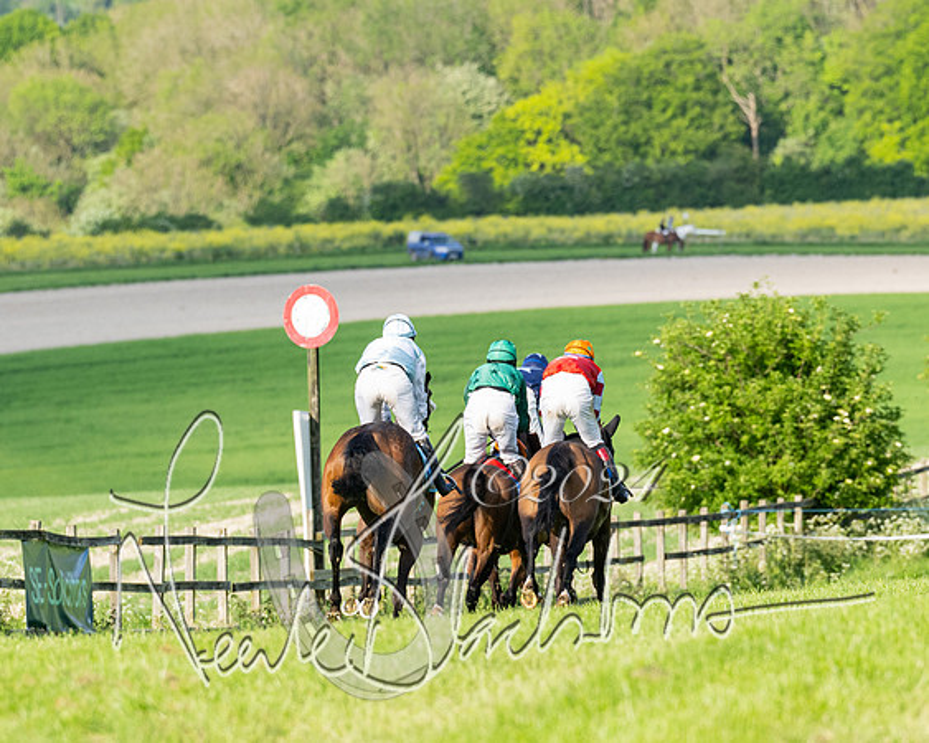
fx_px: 11435
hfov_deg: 4.7
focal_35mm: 416
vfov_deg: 3.7
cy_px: 454
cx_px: 464
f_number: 5
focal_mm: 200
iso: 400
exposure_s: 1/1600
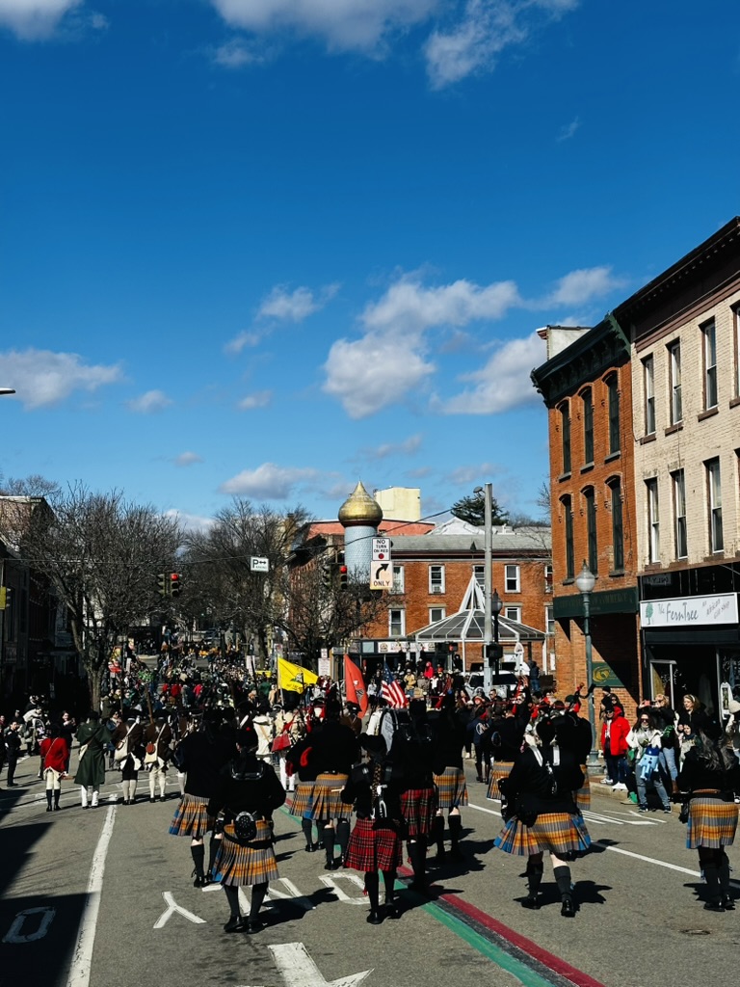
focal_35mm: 48
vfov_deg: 39.7
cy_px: 494
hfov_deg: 30.3
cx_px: 370
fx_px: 1368
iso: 64
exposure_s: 1/5556
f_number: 1.78
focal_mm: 6.86
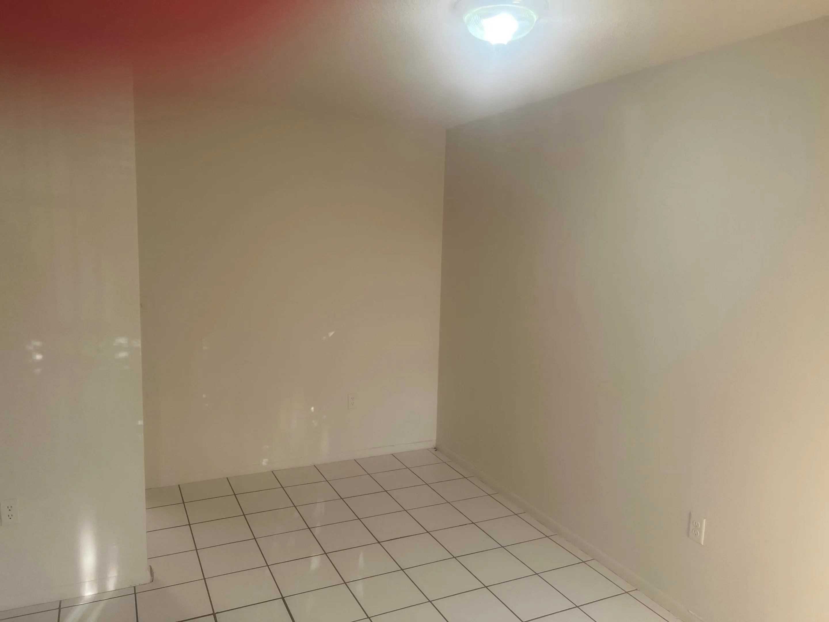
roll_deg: -2.1
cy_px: 311
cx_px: 414
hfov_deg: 67.3
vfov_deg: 53.1
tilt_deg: -8.7
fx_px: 623
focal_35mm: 26
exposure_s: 1/120
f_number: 1.5
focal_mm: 5.7
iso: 100
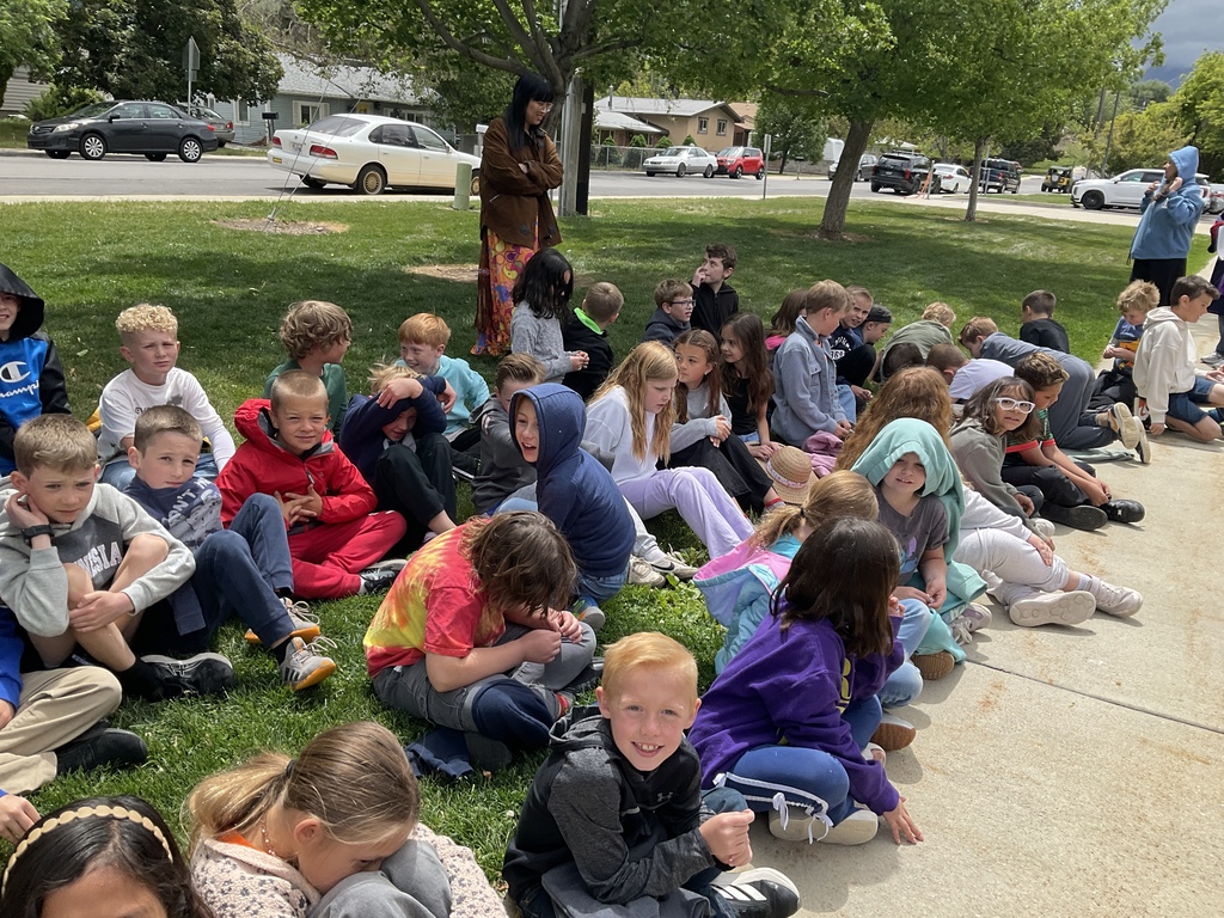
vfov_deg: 48.2
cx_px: 612
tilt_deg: -22.5
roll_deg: -4.8
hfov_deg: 61.7
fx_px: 1025
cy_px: 459
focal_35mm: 29
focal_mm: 3
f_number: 1.8
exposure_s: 1/1168
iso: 16
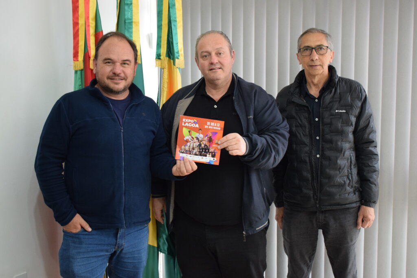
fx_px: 539
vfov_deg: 29.0
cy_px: 139
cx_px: 208
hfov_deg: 42.3
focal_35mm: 46
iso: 1800
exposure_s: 1/60
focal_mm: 31
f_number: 4.2
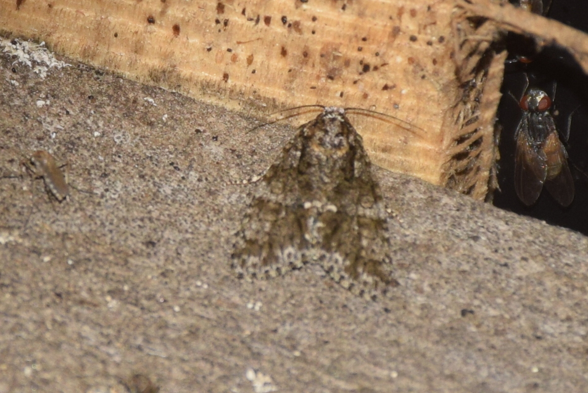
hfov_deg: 9.7
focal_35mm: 211
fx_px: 3447
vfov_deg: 6.5
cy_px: 197
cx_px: 293
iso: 320
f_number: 7.1
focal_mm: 140
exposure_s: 1/60
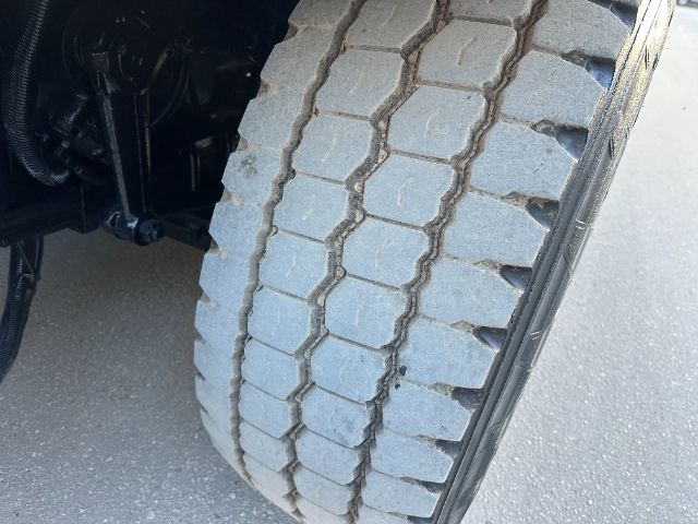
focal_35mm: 24
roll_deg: -8.2
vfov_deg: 56.8
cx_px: 349
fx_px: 484
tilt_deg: -32.0
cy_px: 262
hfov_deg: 71.6
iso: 125
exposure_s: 1/121
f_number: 1.78
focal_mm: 6.86
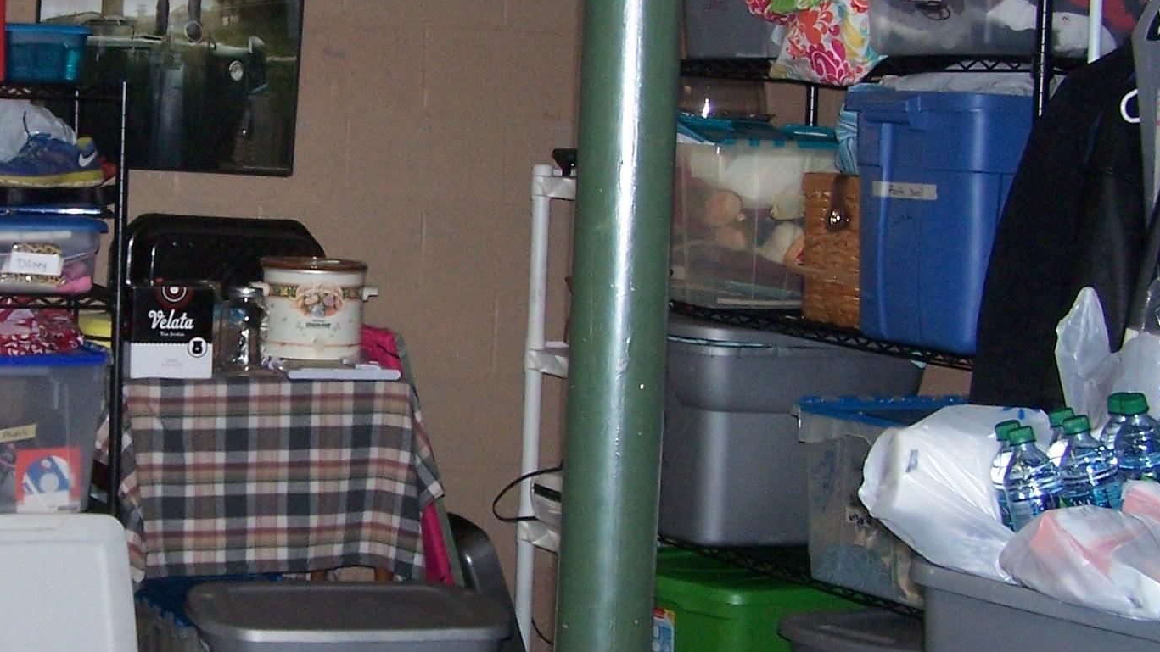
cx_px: 263
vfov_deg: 15.5
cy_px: 294
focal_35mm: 78
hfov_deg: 26.8
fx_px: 2399
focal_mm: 6.3
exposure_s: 1/60
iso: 140
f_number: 2.8
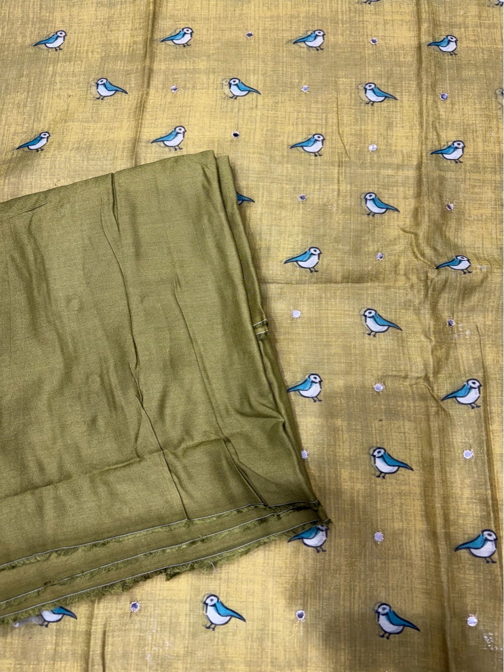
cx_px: 252
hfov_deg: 53.1
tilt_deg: -76.1
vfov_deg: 67.3
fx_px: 504
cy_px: 336
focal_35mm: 26
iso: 32
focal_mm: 5.96
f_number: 1.6
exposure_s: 1/121
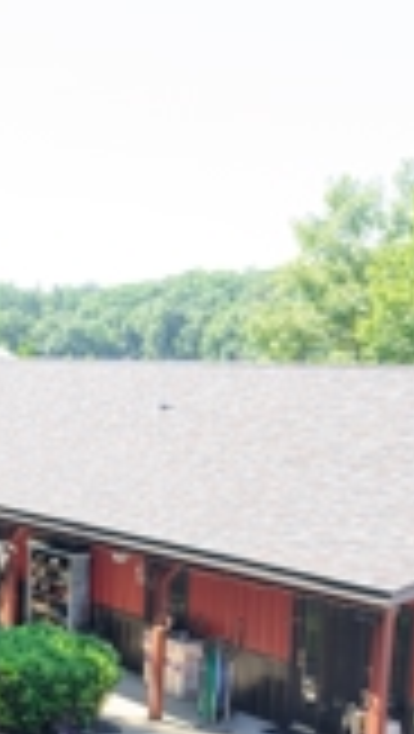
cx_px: -342
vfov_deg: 32.6
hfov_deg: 15.9
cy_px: 473
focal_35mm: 64
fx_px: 1246
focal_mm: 8.67
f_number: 1.8
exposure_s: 1/500
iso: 390
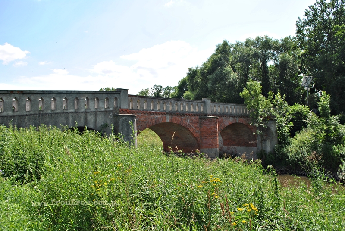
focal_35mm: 30
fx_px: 288
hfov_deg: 61.9
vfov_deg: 43.7
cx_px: 172
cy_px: 116
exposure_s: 1/250
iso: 100
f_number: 8
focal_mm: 20
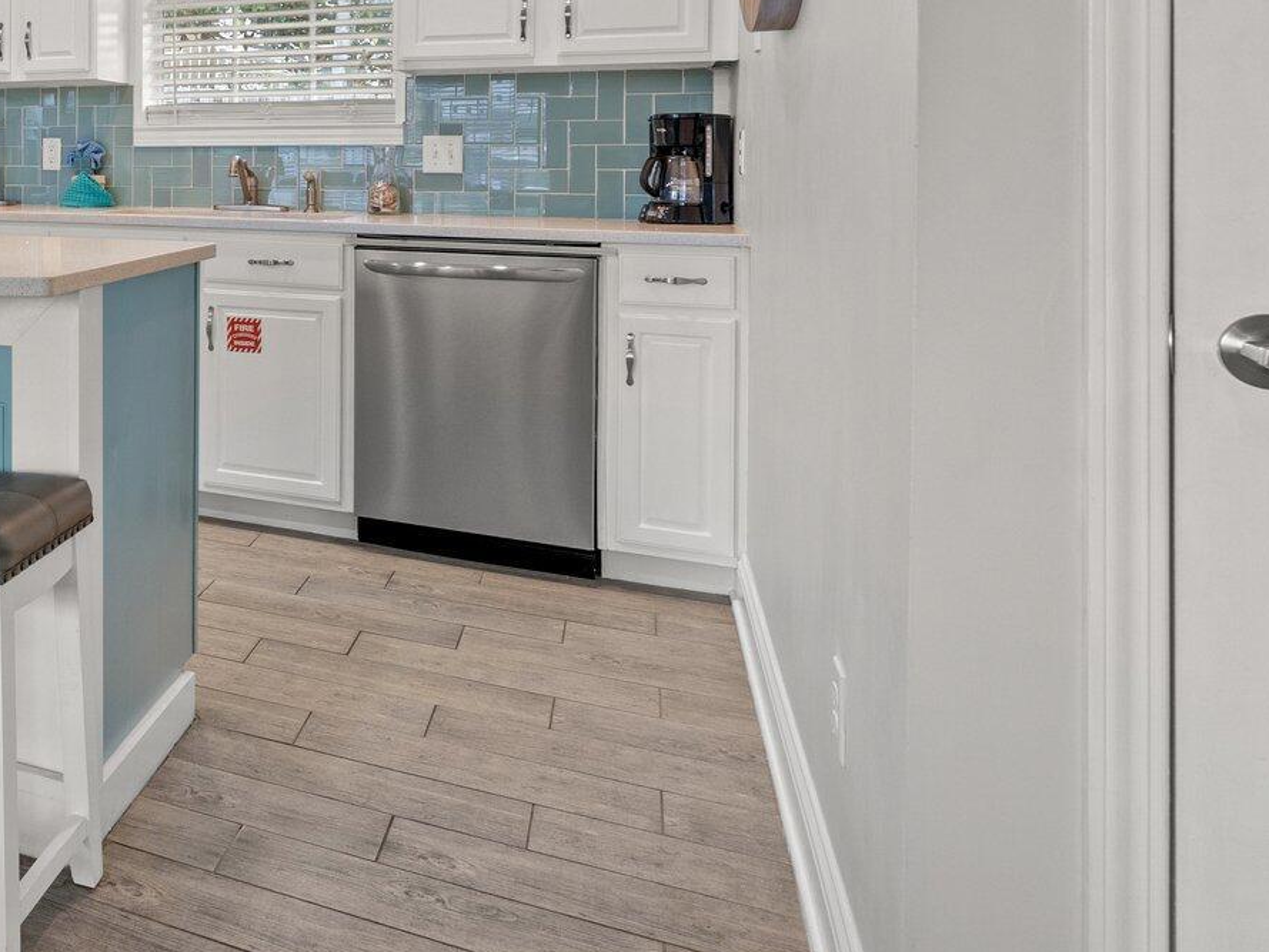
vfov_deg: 42.4
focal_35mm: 31
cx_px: 7
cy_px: 129
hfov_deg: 48.3
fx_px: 1137
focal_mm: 14
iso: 640
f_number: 8
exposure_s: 1/4
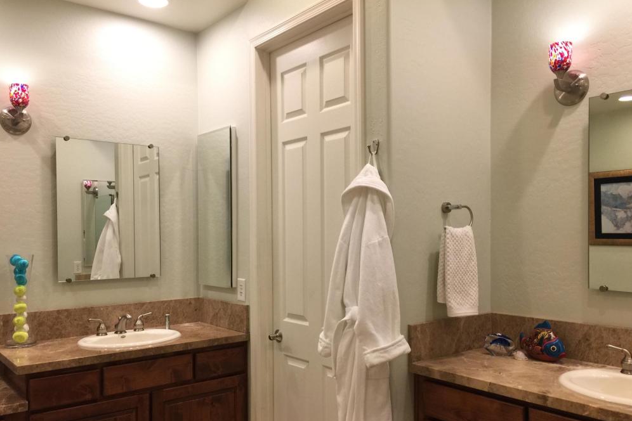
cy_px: 240
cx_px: 315
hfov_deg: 60.3
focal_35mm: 31
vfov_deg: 42.2
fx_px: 544
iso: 40
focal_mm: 4.15
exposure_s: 1/30
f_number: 2.2
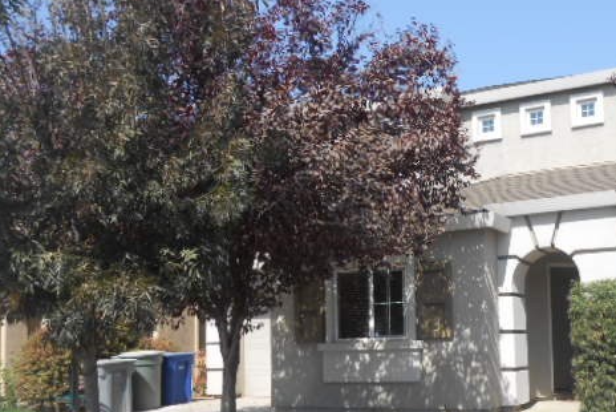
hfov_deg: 44.6
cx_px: 424
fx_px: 736
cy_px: 298
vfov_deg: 30.8
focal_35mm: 43
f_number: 3.8
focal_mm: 5.3
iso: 80
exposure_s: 1/500
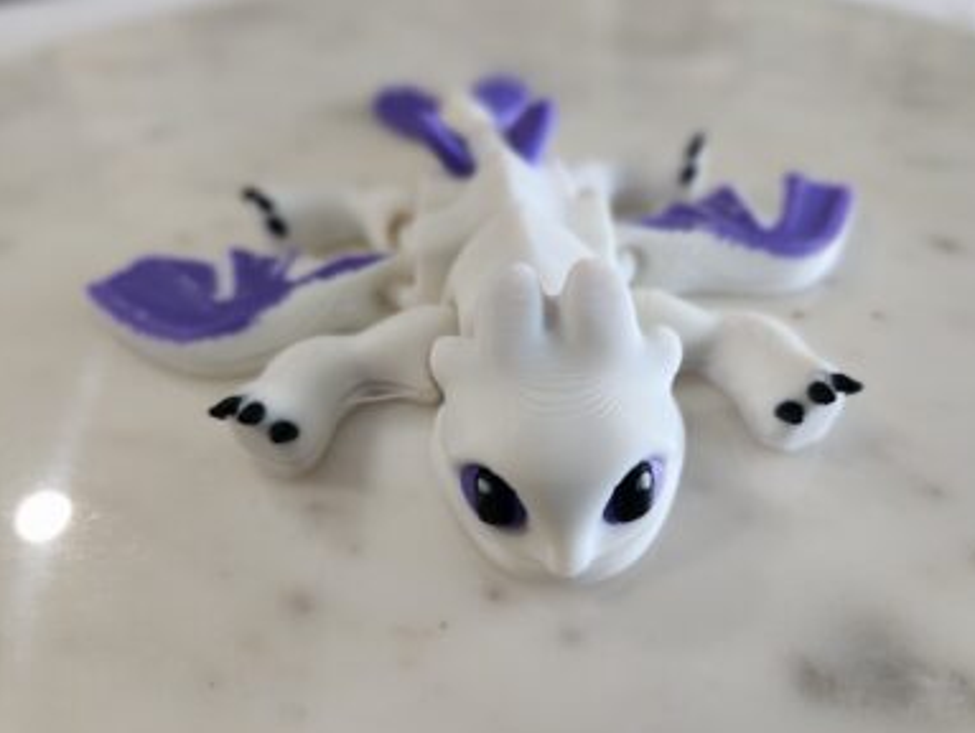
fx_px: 677
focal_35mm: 24
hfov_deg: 71.5
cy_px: 372
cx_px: 499
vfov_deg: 56.9
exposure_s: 1/60
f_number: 1.8
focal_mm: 5.4
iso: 200
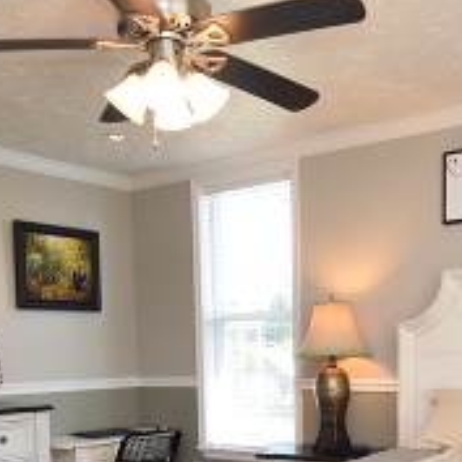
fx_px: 695
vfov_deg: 35.0
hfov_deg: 36.5
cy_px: 403
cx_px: 295
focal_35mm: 46
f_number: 5.6
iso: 800
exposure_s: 1/125
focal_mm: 10
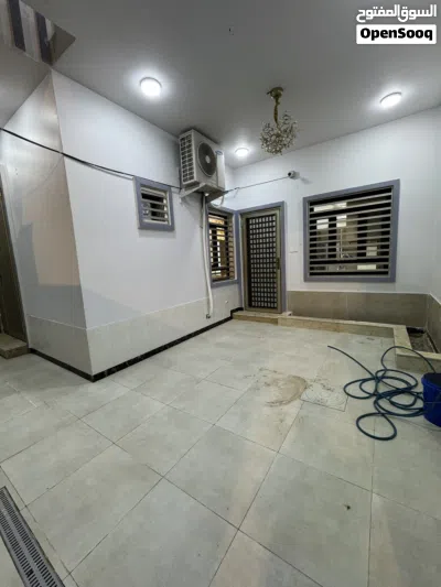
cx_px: 220
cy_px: 294
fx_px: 238
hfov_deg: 85.7
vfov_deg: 102.1
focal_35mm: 14
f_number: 2.2
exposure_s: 1/101
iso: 125
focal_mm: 2.22
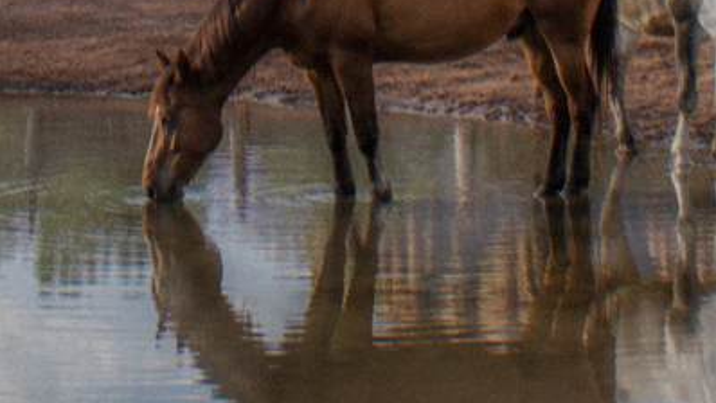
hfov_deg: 23.0
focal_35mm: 92
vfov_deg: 12.7
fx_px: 1747
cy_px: -115
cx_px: 495
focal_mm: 35
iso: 200
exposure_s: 1/400
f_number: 6.3
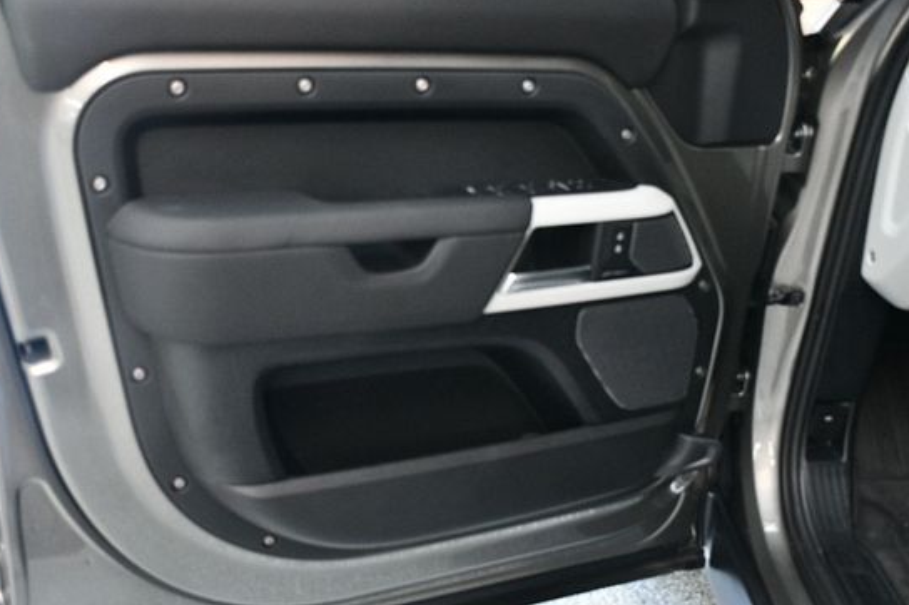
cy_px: 267
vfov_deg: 33.3
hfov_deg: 48.4
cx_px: 403
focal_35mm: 40
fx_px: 1009
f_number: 3.8
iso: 3200
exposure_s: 1/60
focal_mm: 23
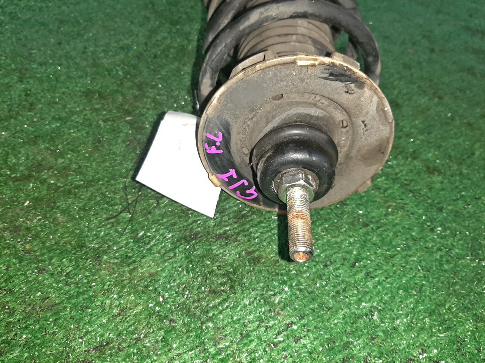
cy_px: 182
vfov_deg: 53.1
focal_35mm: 26
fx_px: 364
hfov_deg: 67.3
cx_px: 242
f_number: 1.7
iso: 188
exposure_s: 1/25
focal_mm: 3.93
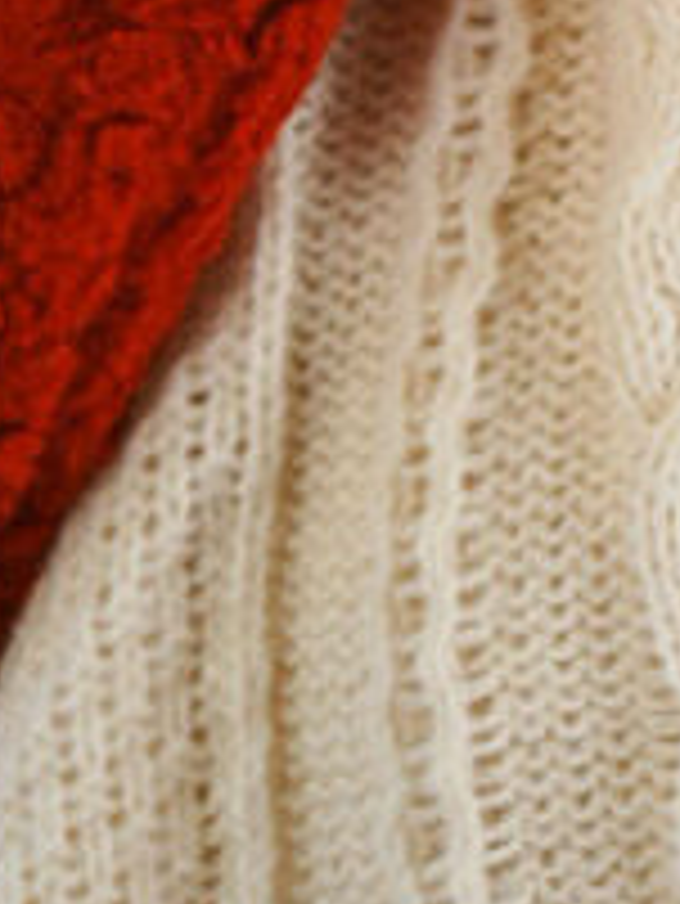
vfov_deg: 4.9
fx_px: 9864
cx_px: 1144
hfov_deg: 3.9
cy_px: -2193
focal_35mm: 377
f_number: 2.2
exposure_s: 1/800
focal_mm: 50
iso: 160
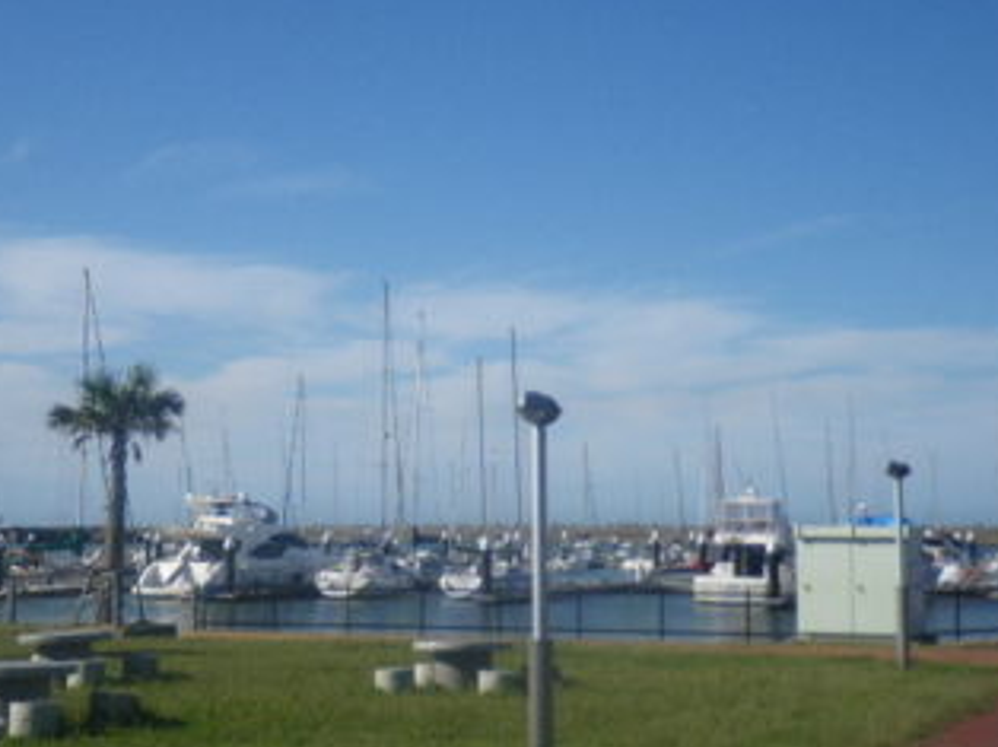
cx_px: 461
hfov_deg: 29.8
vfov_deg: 22.5
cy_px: 334
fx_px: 1873
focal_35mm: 65
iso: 64
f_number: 4.4
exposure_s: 1/800
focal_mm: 9.1
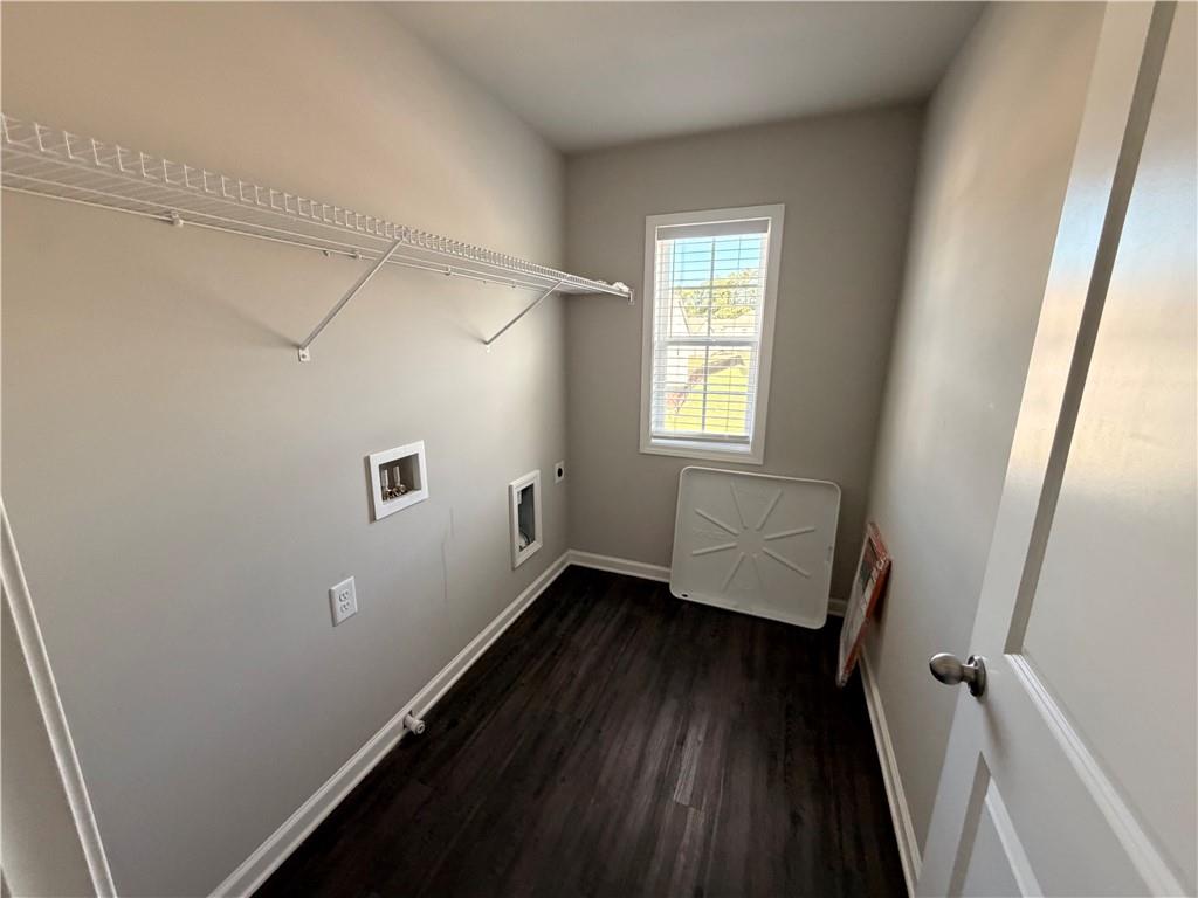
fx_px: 485
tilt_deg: -12.3
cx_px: 599
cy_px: 449
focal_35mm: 14
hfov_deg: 102.1
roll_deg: +0.9
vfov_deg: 85.7
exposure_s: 1/60
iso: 500
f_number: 2.2
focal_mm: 2.22
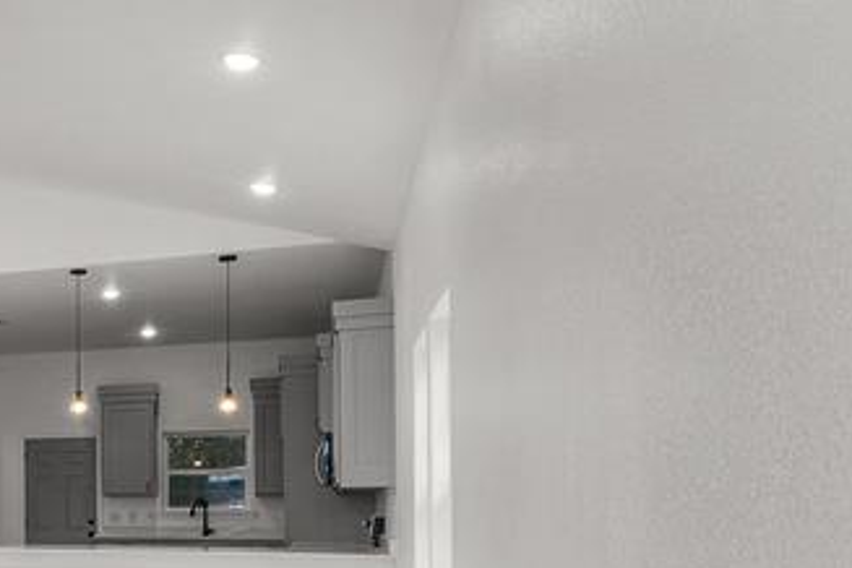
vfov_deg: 27.8
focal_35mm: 47
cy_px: 490
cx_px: -313
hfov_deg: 30.6
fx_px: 1112
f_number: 10
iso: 200
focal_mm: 10
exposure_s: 1/13
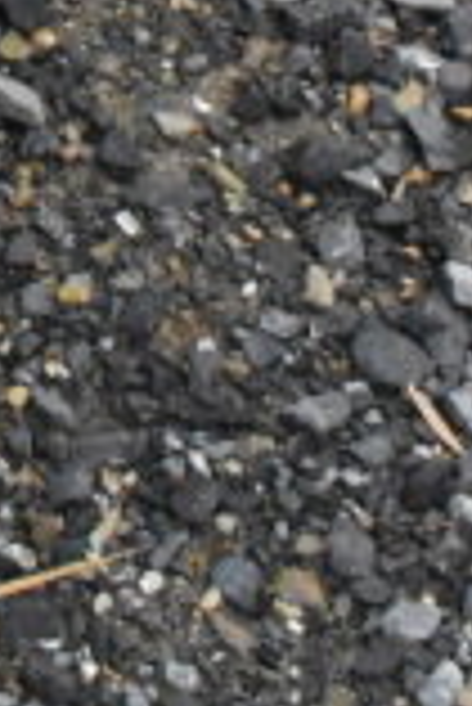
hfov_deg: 6.7
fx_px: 3767
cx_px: -742
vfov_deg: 9.8
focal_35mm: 192
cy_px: -794
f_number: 18
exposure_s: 1/1250
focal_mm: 22
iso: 6400
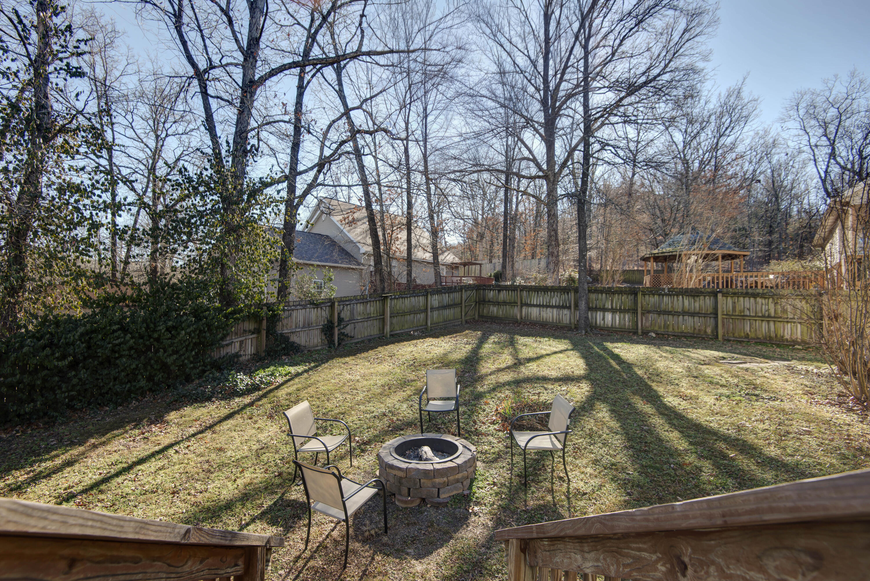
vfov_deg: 73.8
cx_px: 435
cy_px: 290
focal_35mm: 16
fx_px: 387
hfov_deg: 96.7
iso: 100
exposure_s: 1/200
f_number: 6.3
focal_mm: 16
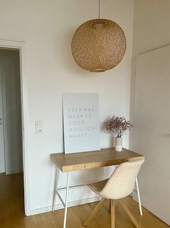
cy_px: 120
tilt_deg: -6.0
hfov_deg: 46.7
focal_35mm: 30
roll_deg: +1.1
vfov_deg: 60.0
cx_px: 78
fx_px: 197
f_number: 1.6
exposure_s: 1/50
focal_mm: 5.1
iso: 100
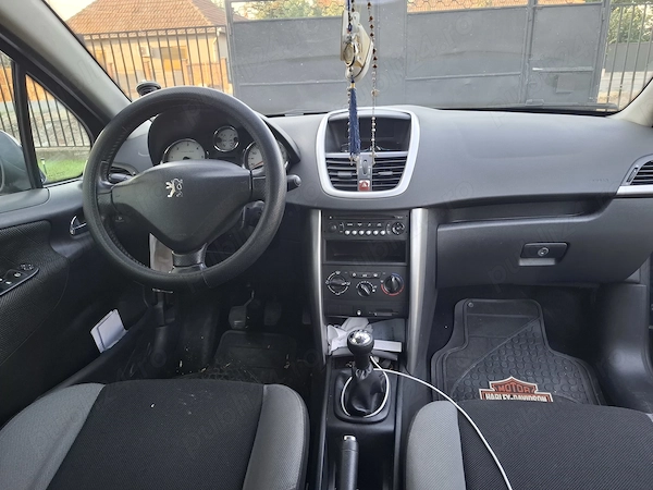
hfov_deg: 73.9
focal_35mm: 23
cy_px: 245
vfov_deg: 58.9
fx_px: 434
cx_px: 326
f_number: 1.8
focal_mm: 5.54
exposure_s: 1/100
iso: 250
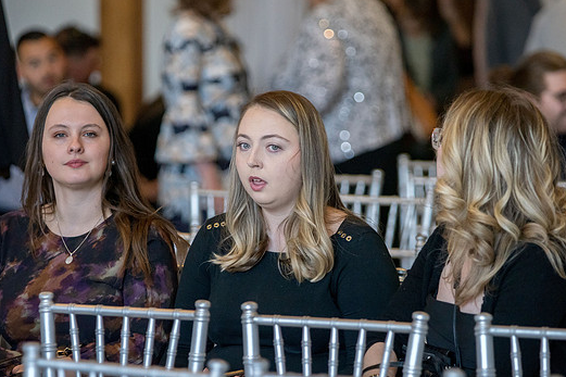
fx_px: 2625
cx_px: 257
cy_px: 199
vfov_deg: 8.2
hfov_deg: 12.3
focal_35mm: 167
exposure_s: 1/500
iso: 3200
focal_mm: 150
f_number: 2.8
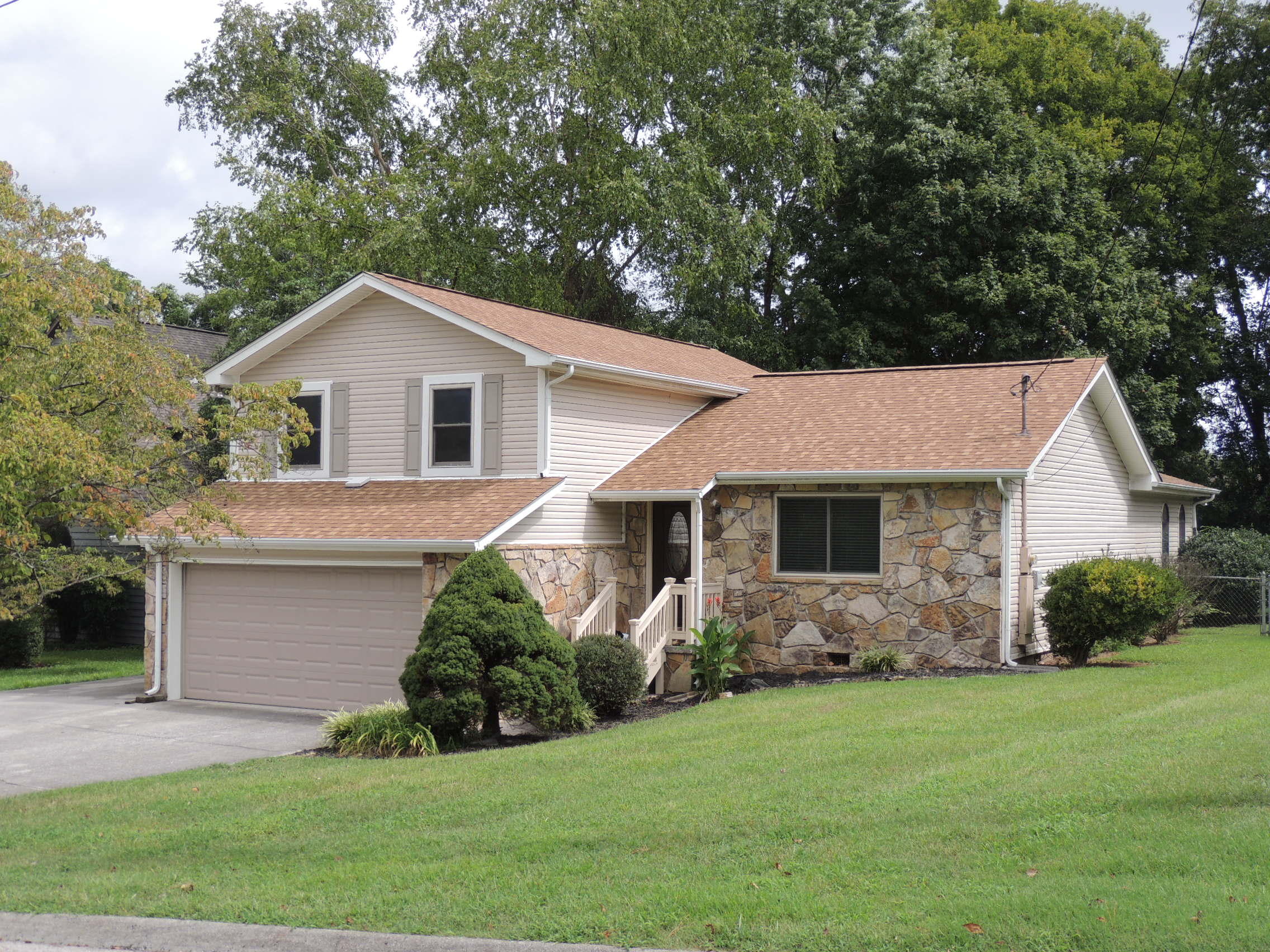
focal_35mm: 43
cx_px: 635
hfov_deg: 43.9
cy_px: 476
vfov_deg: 33.6
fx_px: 1578
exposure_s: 1/640
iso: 100
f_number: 3.4
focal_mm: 7.6
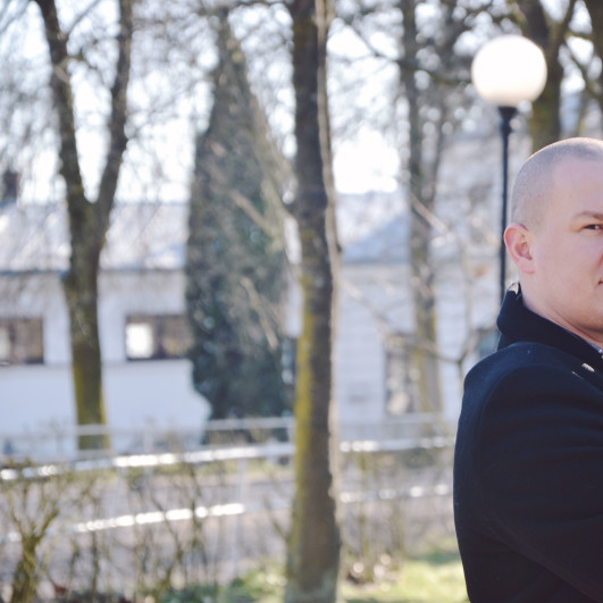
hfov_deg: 8.7
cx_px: 445
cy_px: 302
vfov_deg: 8.7
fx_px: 3974
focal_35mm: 202
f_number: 5.6
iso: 220
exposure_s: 1/125
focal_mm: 105
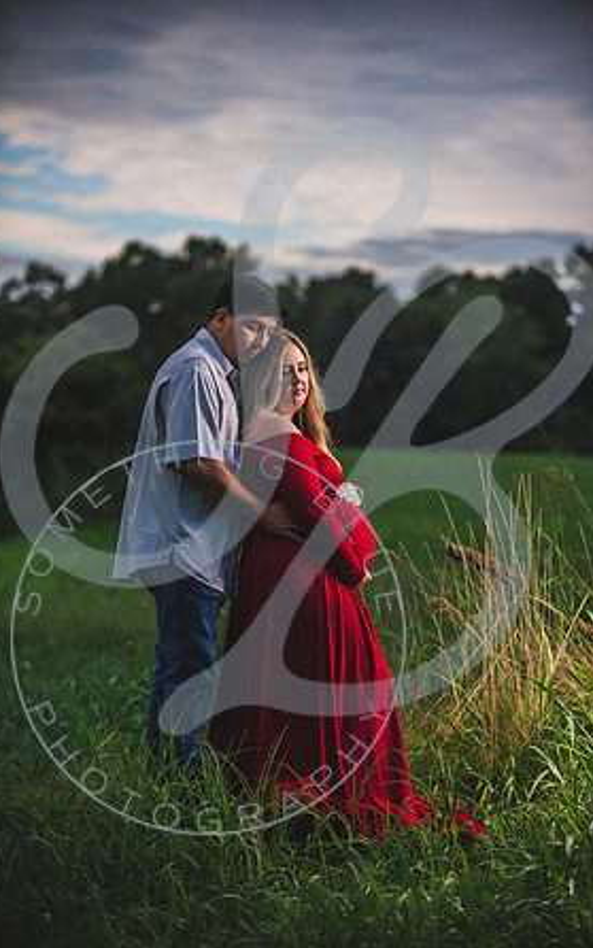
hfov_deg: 12.1
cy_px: 476
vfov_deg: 19.3
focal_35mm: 108
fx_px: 2791
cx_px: 304
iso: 200
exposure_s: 1/1000
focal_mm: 105
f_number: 2.8
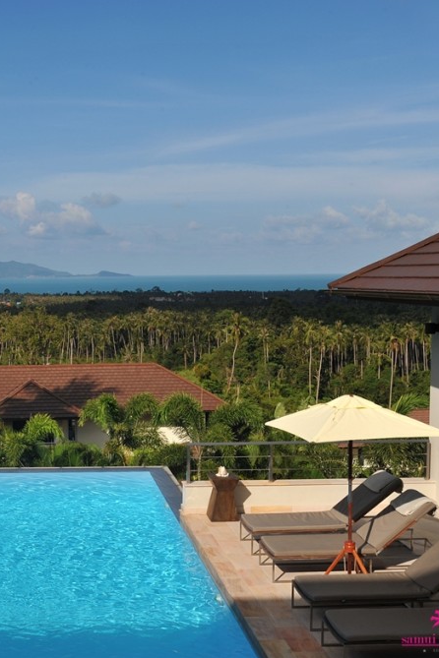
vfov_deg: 40.3
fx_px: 896
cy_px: 328
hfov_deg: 26.4
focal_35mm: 49
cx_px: 23
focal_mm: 32
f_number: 16
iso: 200
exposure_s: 1/250
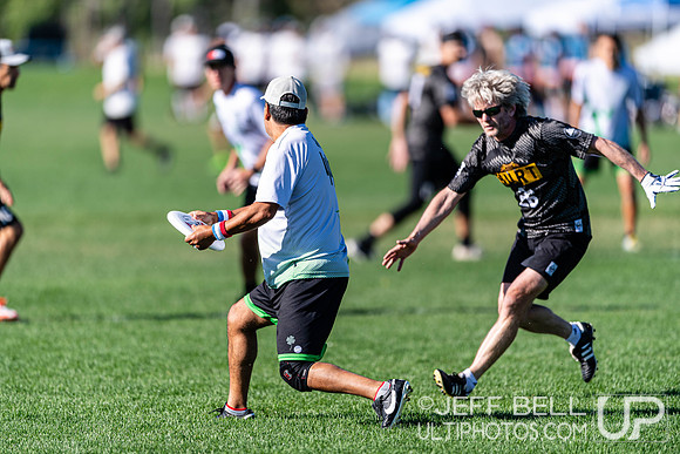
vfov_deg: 3.4
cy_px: 227
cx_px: 340
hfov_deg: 5.2
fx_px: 7557
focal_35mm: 400
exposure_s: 1/1600
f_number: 2.8
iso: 100
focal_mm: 400
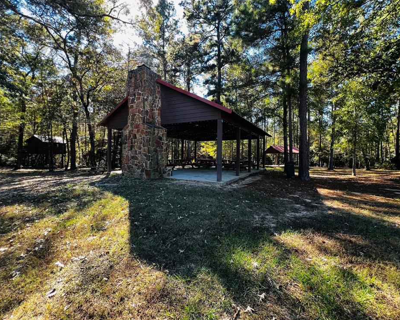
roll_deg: +0.0
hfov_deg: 100.6
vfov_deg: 88.0
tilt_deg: -0.6
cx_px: 211
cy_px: 157
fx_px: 166
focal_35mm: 14
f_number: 1.8
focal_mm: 1.57
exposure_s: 1/99
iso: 50
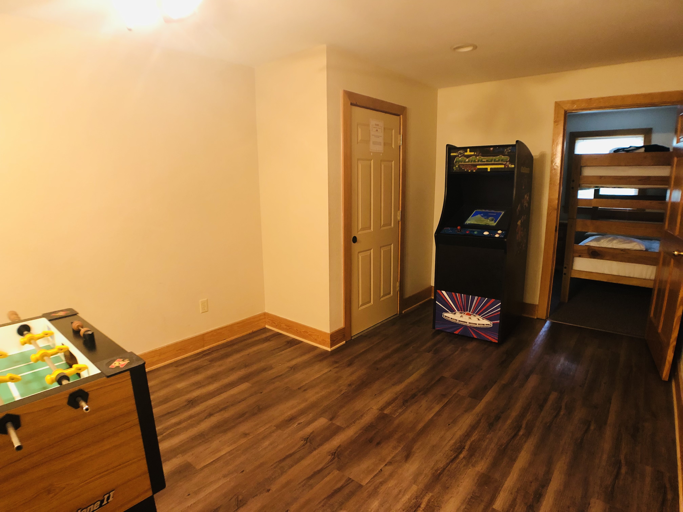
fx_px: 552
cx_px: 342
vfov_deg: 49.7
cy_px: 256
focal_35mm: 28
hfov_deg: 63.4
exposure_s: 1/9
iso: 100
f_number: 1.8
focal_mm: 3.99
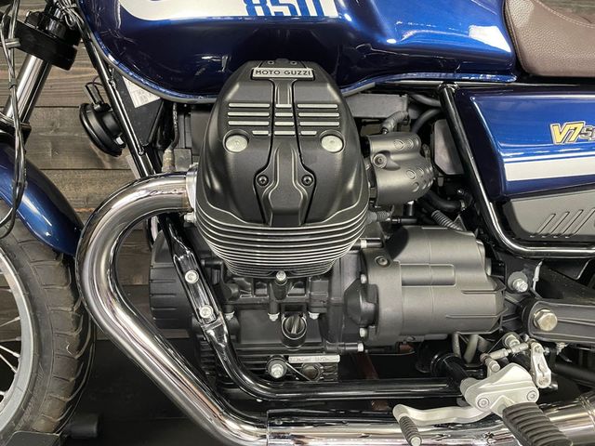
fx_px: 447
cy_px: 223
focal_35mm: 26
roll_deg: +1.8
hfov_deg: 67.3
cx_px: 298
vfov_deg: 53.1
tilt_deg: -10.4
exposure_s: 1/33
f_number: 1.6
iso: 400
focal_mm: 4.2
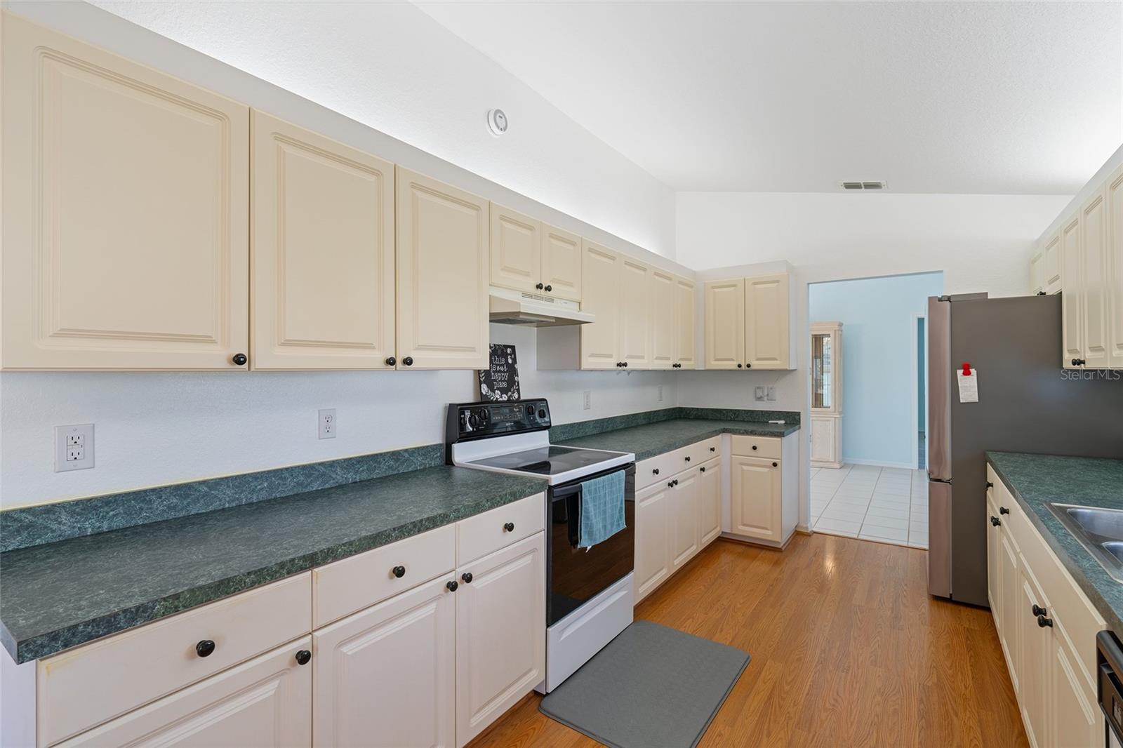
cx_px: 562
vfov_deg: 73.7
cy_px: 374
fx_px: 499
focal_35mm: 16
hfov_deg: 96.7
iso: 320
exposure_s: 1/4
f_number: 8
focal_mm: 16
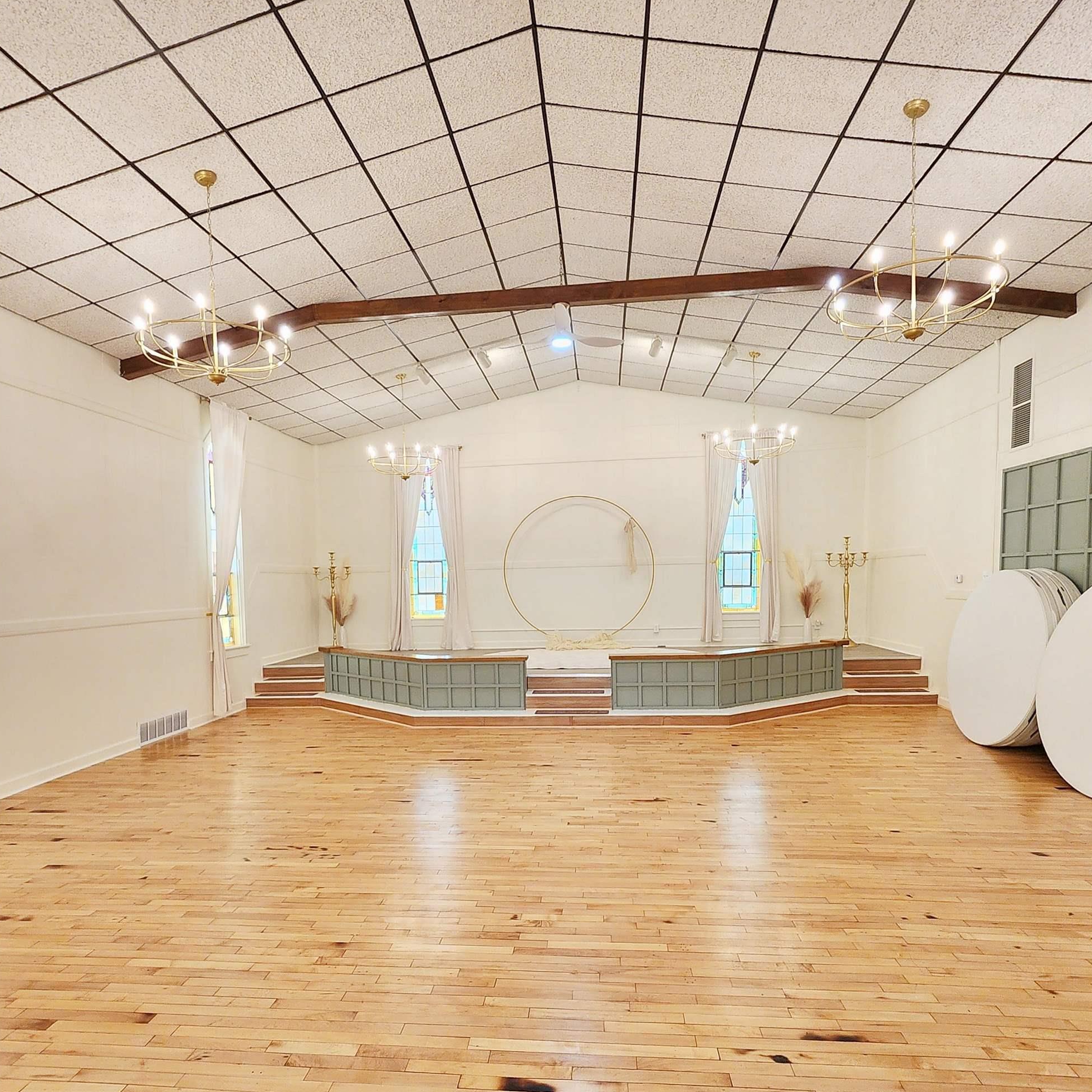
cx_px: 536
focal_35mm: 18
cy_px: 629
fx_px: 642
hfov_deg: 80.7
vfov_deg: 80.2
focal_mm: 2.2
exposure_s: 1/60
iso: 160
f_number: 2.2
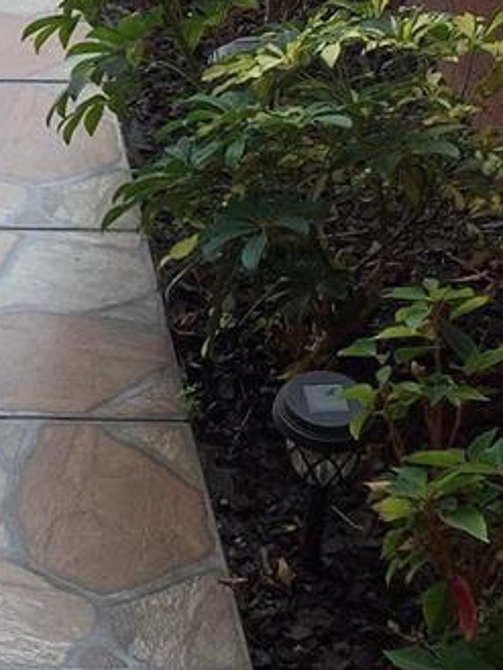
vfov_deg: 17.2
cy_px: 71
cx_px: -187
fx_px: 2188
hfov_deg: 12.6
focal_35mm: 113
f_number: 2.4
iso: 25
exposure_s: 1/422
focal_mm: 3.3
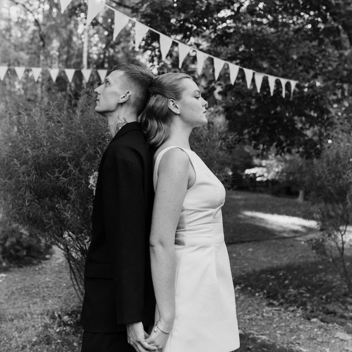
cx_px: 177
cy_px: 139
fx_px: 518
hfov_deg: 37.6
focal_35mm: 45
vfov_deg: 37.4
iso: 400
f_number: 2.5
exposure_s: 1/200
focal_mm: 35
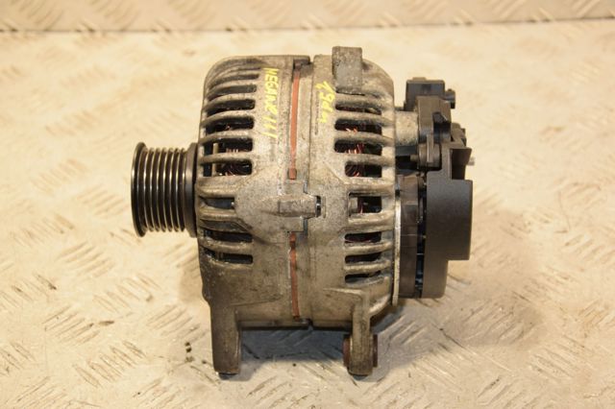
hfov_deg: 28.1
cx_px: 308
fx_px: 1229
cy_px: 204
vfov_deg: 18.9
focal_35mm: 72
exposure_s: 1/160
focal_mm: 48
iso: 800
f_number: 4.8
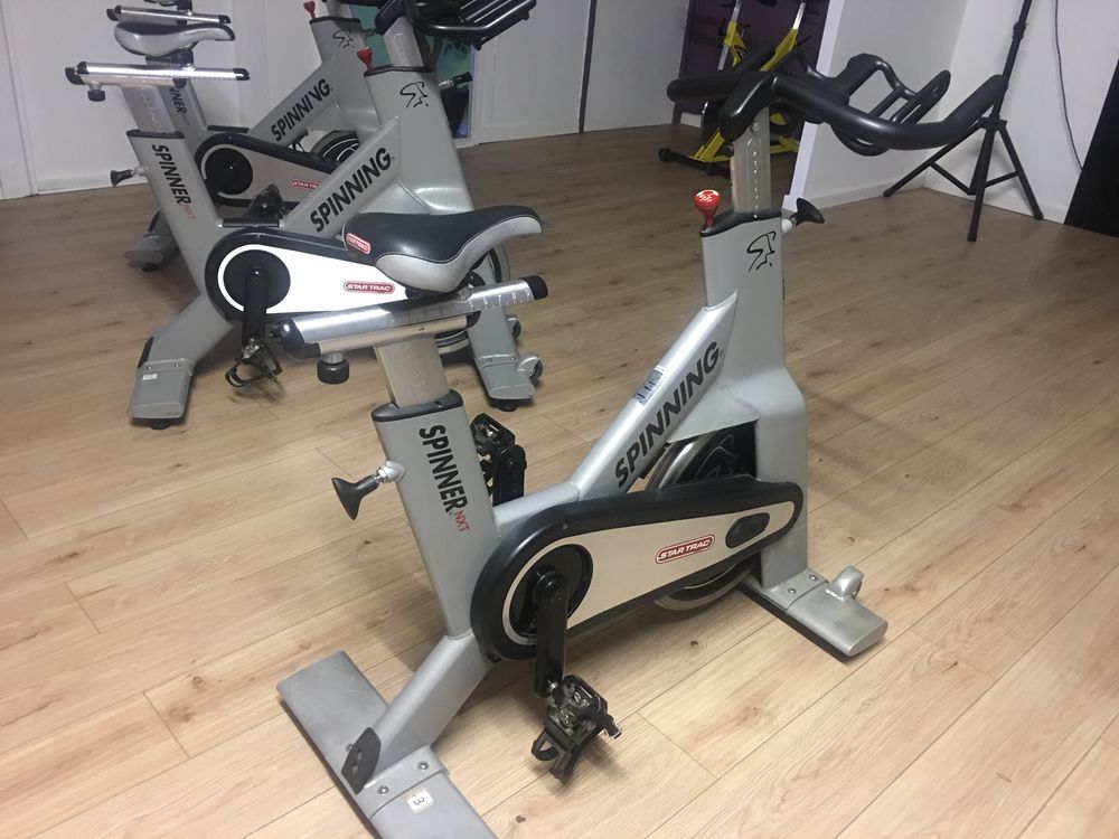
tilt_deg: -27.1
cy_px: 420
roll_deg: -6.3
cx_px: 560
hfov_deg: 61.7
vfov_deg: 48.2
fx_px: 937
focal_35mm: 29
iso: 80
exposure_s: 1/4
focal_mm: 4.15
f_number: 2.2
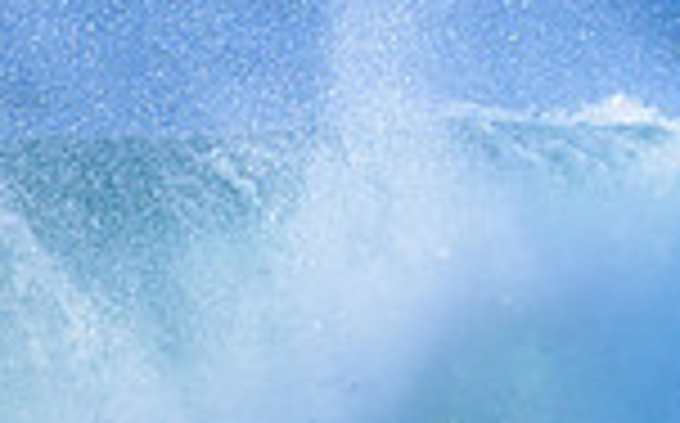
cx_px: 1297
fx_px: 57997
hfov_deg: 0.7
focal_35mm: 3133
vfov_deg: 0.4
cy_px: 569
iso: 800
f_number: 6.3
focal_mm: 800
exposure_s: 1/2000
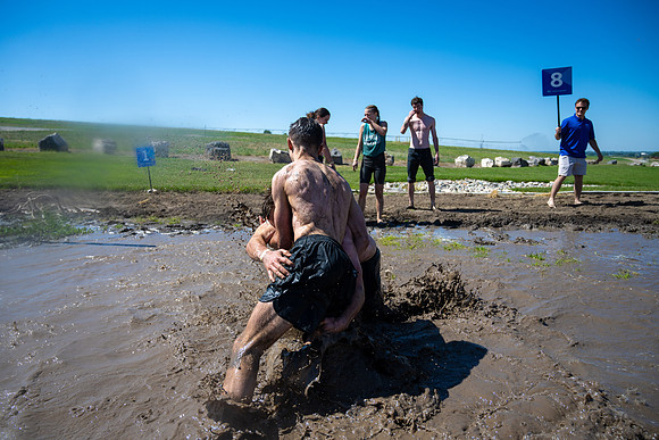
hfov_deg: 70.4
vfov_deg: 50.4
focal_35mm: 26
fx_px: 467
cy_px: 220
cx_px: 330
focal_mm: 25.5
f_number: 4
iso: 100
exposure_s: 1/1250
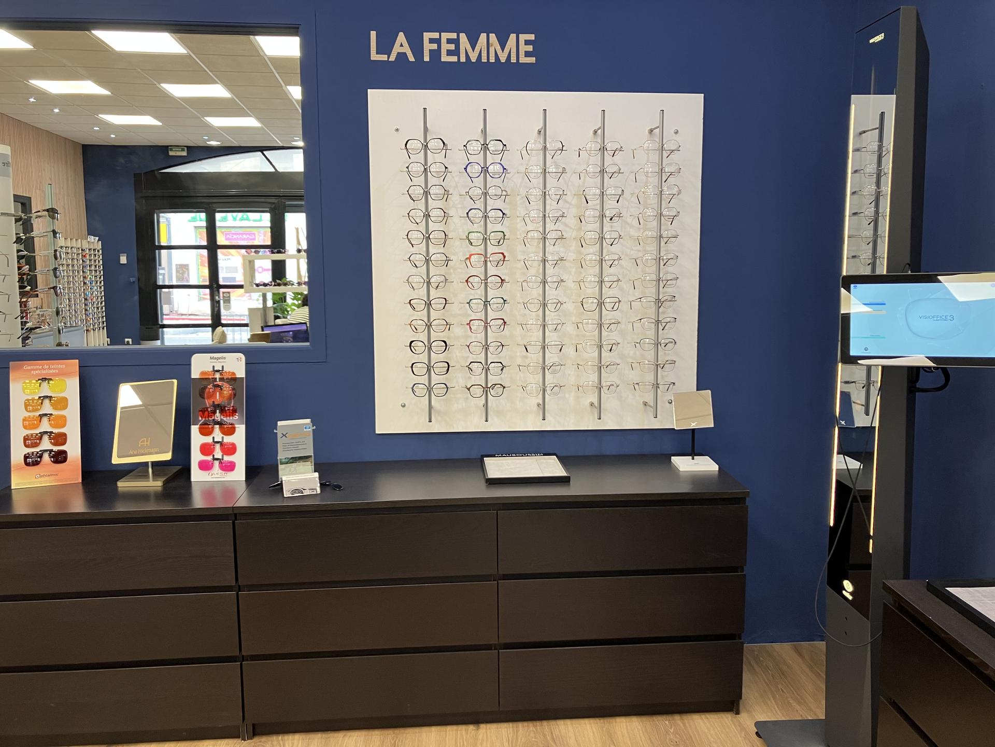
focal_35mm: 28
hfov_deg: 63.4
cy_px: 374
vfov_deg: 49.7
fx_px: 805
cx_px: 498
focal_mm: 3.99
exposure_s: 1/50
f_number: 1.8
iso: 64
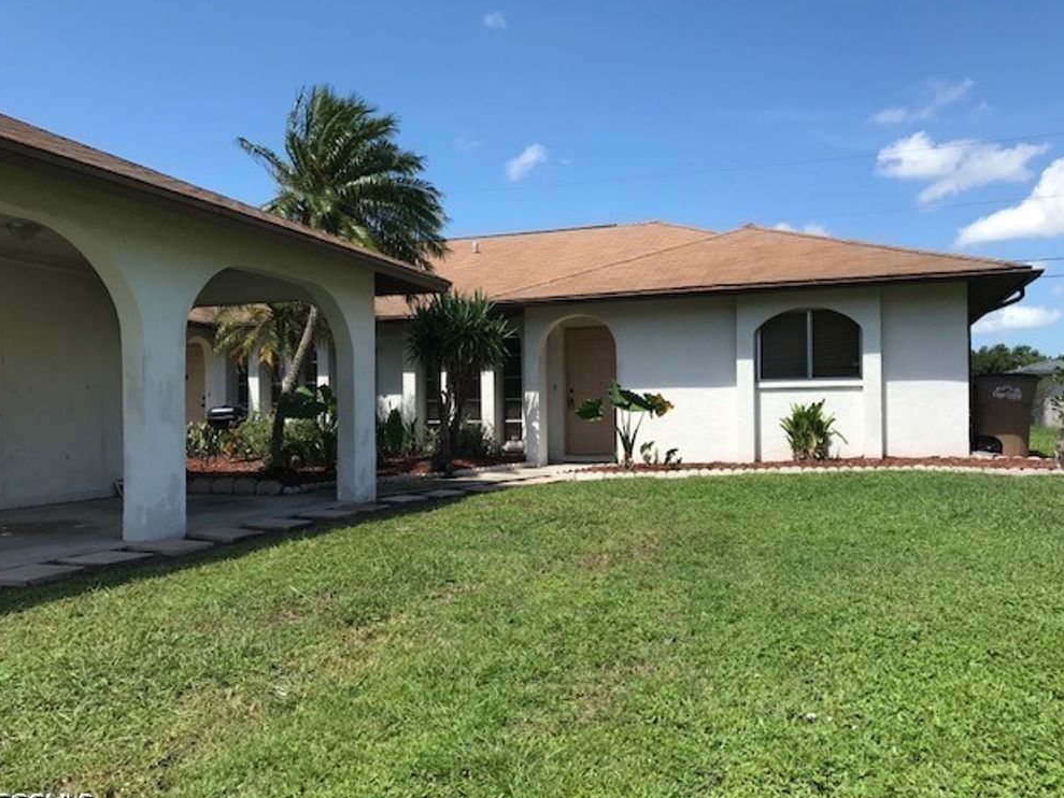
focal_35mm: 29
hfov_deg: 61.7
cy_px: 408
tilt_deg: +0.1
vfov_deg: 48.2
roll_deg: +0.6
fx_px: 891
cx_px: 540
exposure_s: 1/1709
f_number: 1.8
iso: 20
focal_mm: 3.99
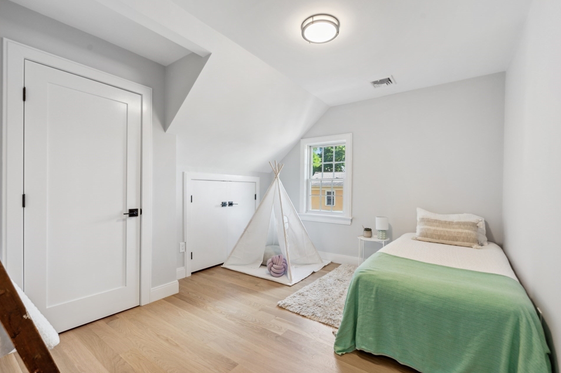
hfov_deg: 98.4
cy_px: 193
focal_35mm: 16
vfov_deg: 75.3
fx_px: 242
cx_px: 292
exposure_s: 1/3.33
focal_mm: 14.5
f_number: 8
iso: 100
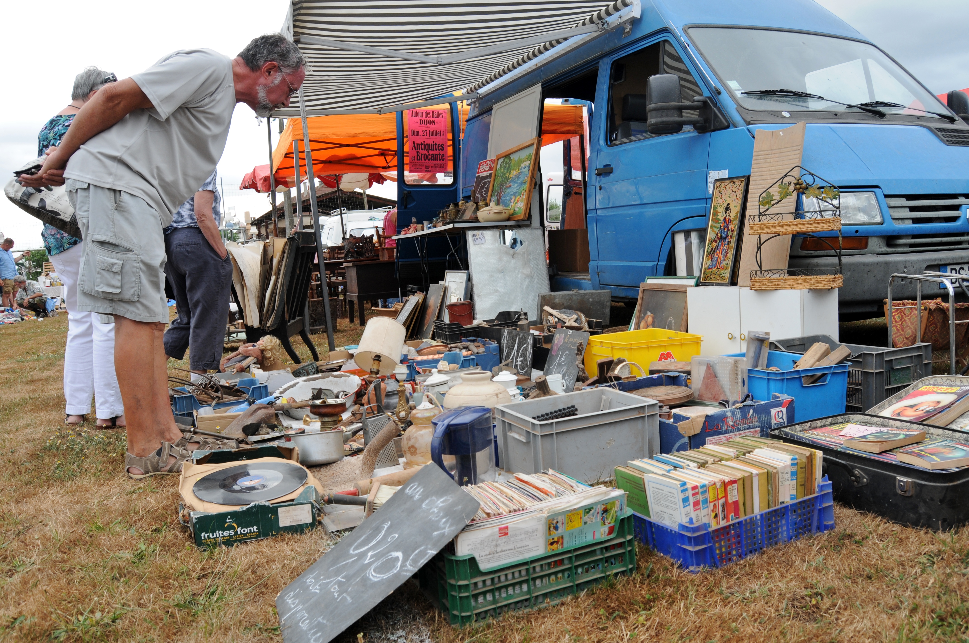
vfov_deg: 47.8
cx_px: 484
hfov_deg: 67.4
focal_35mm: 27
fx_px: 726
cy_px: 322
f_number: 6.3
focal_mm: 18
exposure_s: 1/160
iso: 200
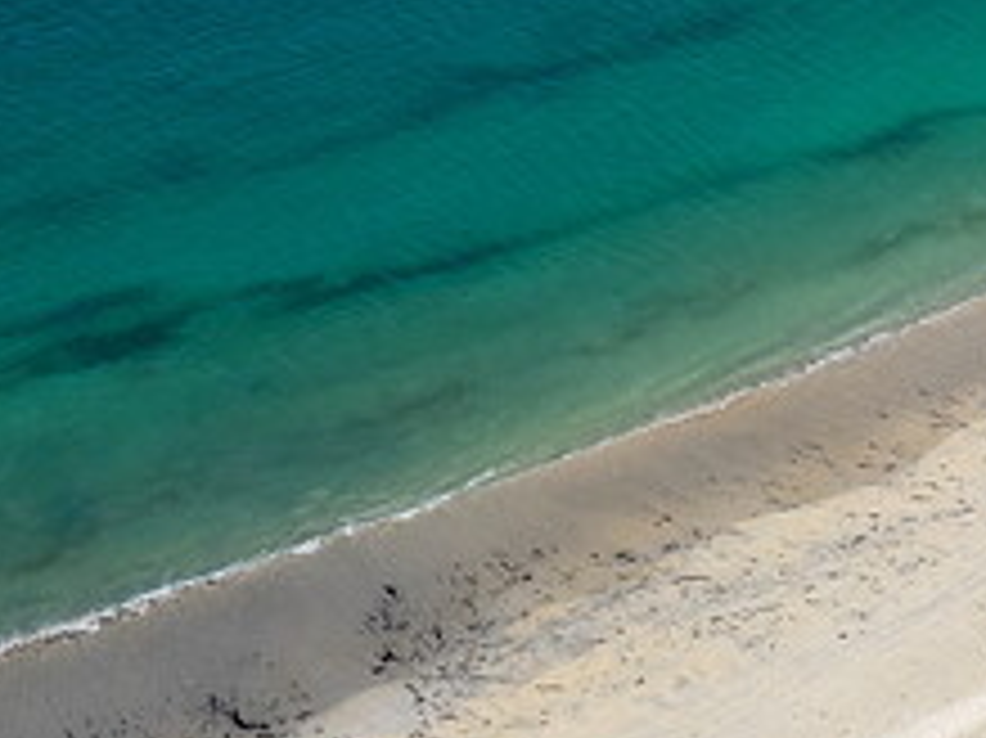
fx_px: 2078
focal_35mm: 73
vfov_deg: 19.5
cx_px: 1105
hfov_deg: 24.7
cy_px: -14
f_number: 4.5
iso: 110
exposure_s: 1/8000
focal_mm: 12.29
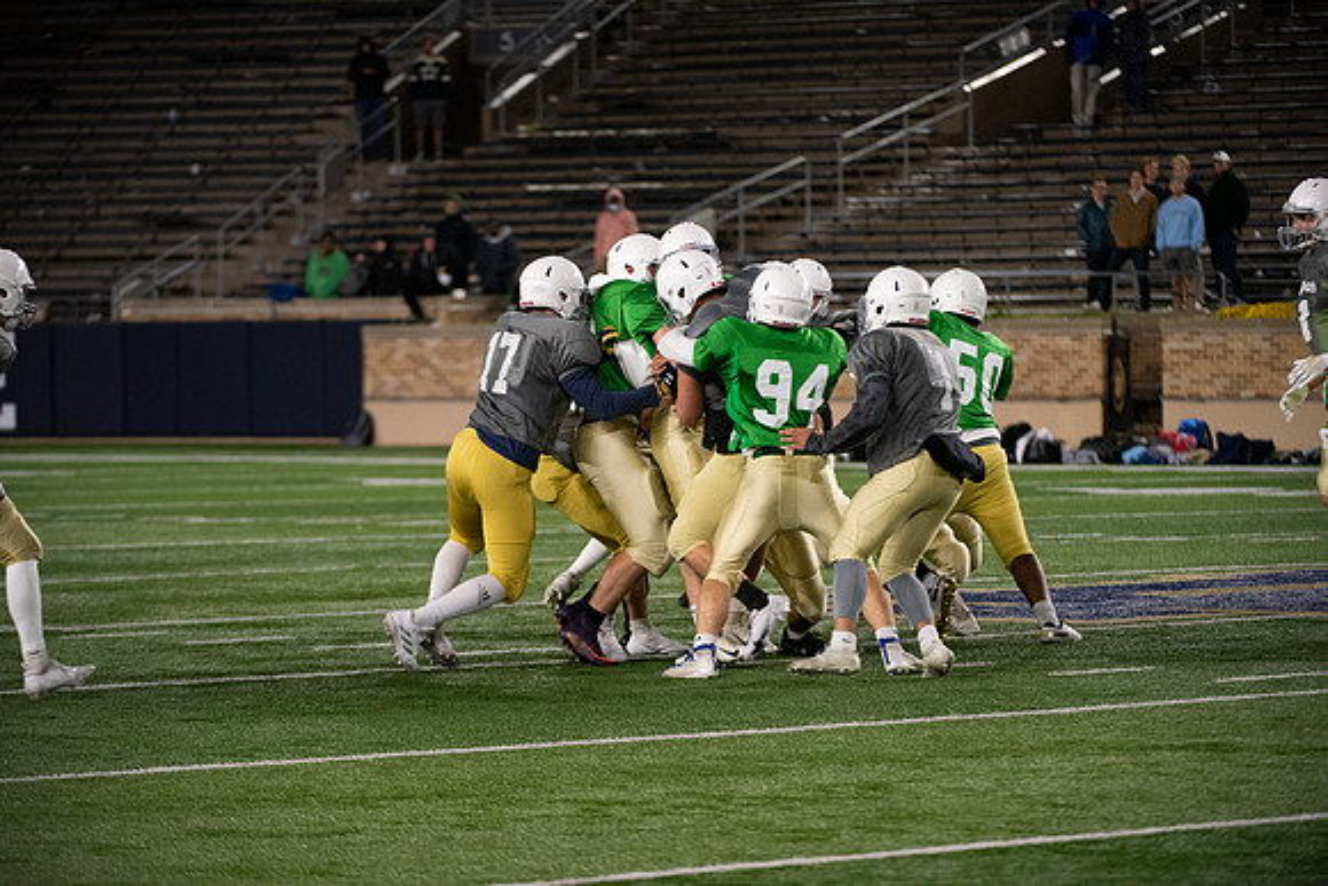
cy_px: 443
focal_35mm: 200
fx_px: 7379
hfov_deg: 10.3
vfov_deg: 6.9
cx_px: 664
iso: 3600
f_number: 4
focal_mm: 200
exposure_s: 1/500
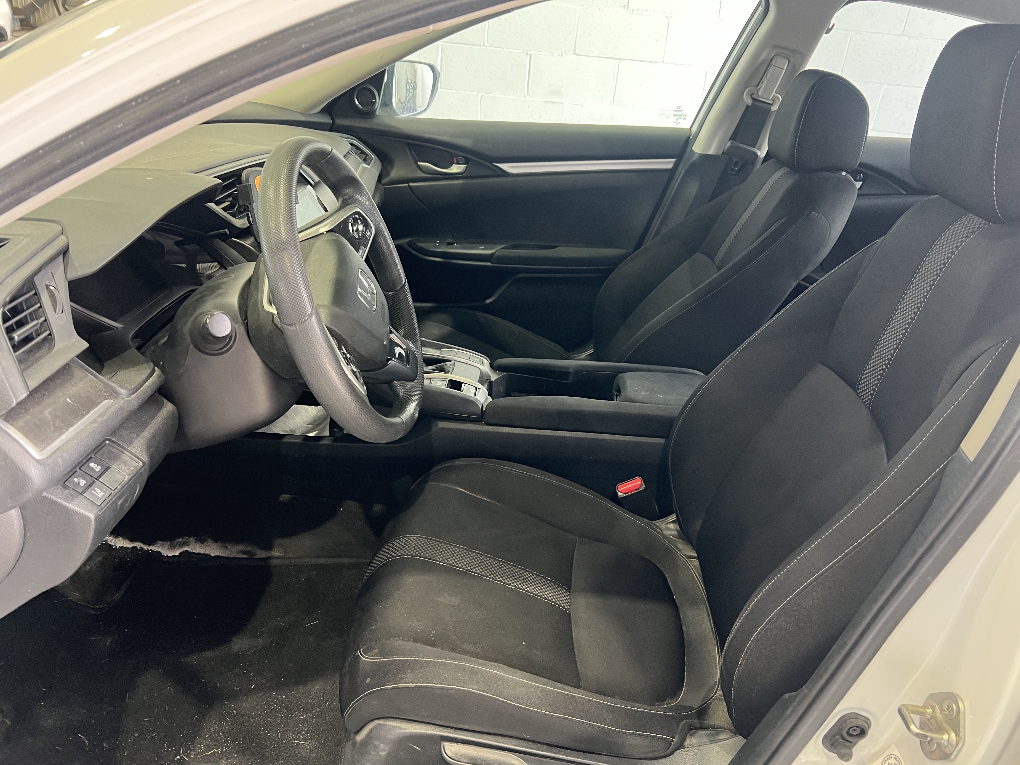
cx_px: 510
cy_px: 382
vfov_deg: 53.1
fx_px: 766
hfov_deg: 67.3
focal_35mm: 26
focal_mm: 5.7
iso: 200
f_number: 1.5
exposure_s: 1/60
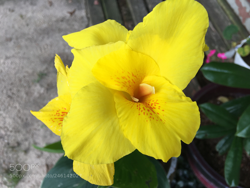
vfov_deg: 48.2
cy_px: 94
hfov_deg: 61.7
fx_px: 209
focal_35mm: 29
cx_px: 125
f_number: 2.2
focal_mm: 4.15
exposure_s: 1/120
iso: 32
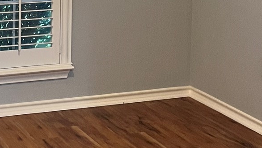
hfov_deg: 21.1
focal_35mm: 99
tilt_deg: -4.6
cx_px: 32
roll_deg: -0.2
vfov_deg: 11.7
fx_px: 688
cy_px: -70
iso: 400
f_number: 1.6
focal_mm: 5.1
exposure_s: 1/40
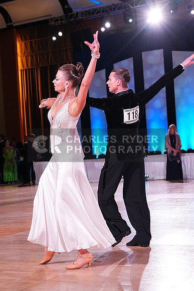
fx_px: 565
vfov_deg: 28.8
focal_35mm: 70
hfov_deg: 19.5
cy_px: 146
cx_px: 97
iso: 3200
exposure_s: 1/250
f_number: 5
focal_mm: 70
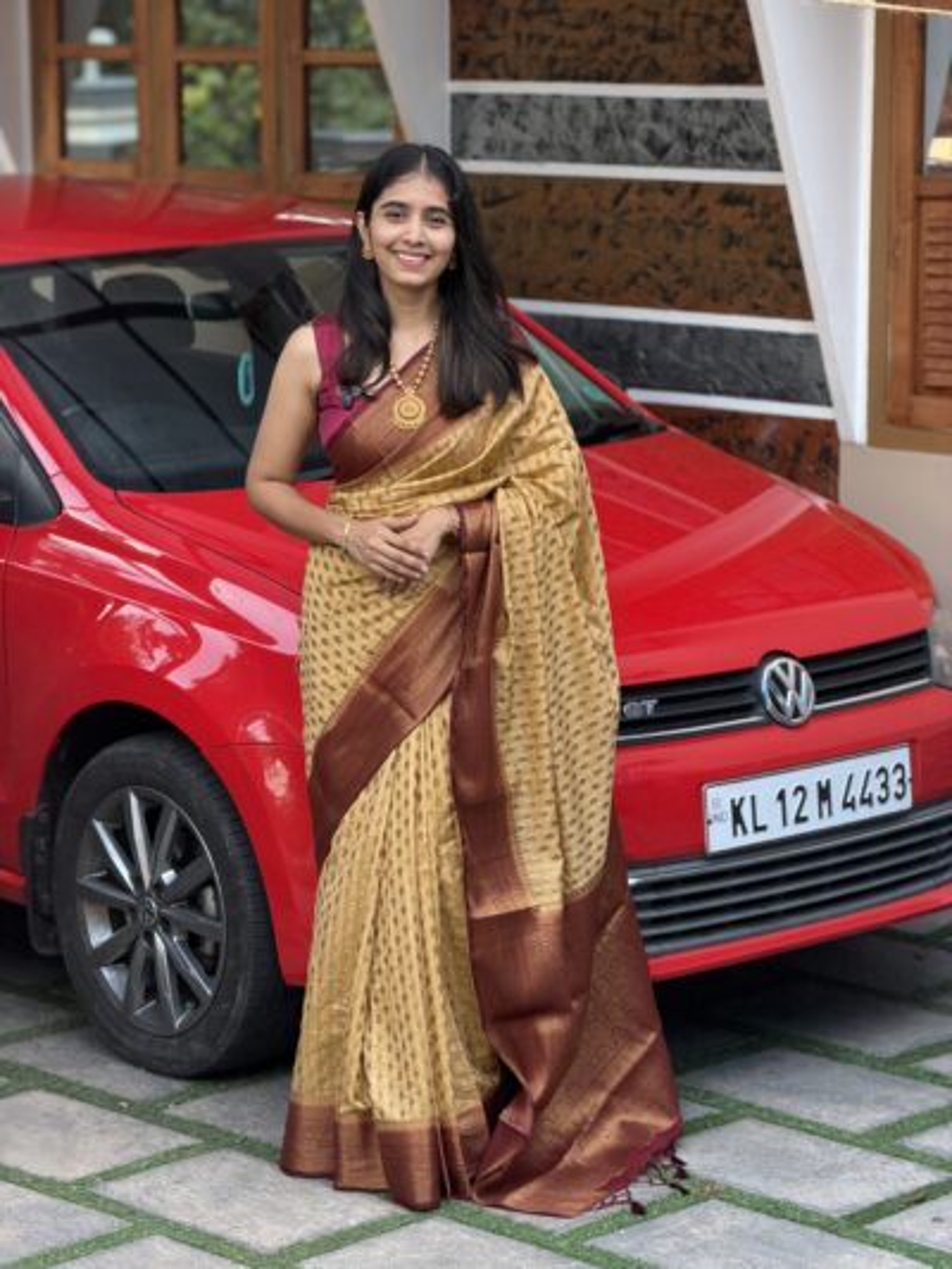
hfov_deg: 14.8
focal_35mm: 100
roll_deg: +0.2
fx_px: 3665
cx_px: 476
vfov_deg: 19.6
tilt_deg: -9.8
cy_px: 634
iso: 200
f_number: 2.8
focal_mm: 16.89
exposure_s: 1/121
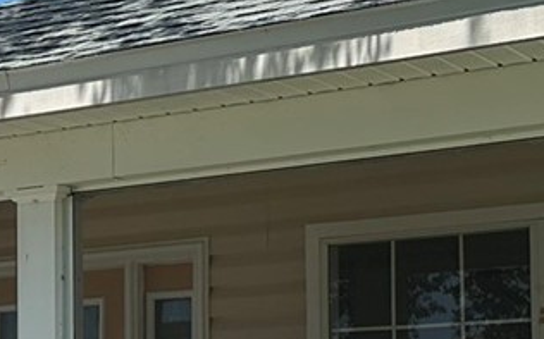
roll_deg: +0.3
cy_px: 365
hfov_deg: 16.1
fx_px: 1911
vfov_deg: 10.0
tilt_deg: +4.4
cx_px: 90
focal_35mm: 129
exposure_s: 1/3155
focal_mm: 6.86
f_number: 1.78
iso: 80
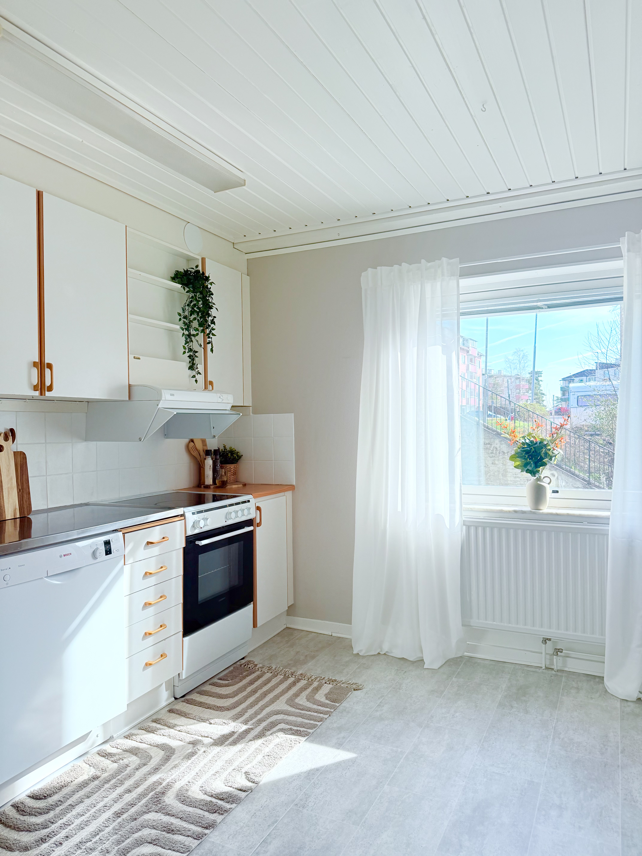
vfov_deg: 71.6
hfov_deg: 56.8
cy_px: 428
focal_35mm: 24
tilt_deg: +0.2
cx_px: 321
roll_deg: +0.1
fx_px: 593
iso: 100
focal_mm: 6.76
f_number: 1.78
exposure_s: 1/1106
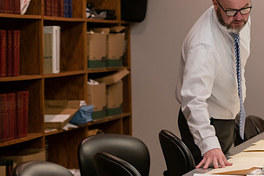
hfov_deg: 11.3
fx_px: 1328
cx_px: 242
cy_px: 66
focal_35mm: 181
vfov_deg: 7.6
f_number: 3.5
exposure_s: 1/125
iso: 400
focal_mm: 95
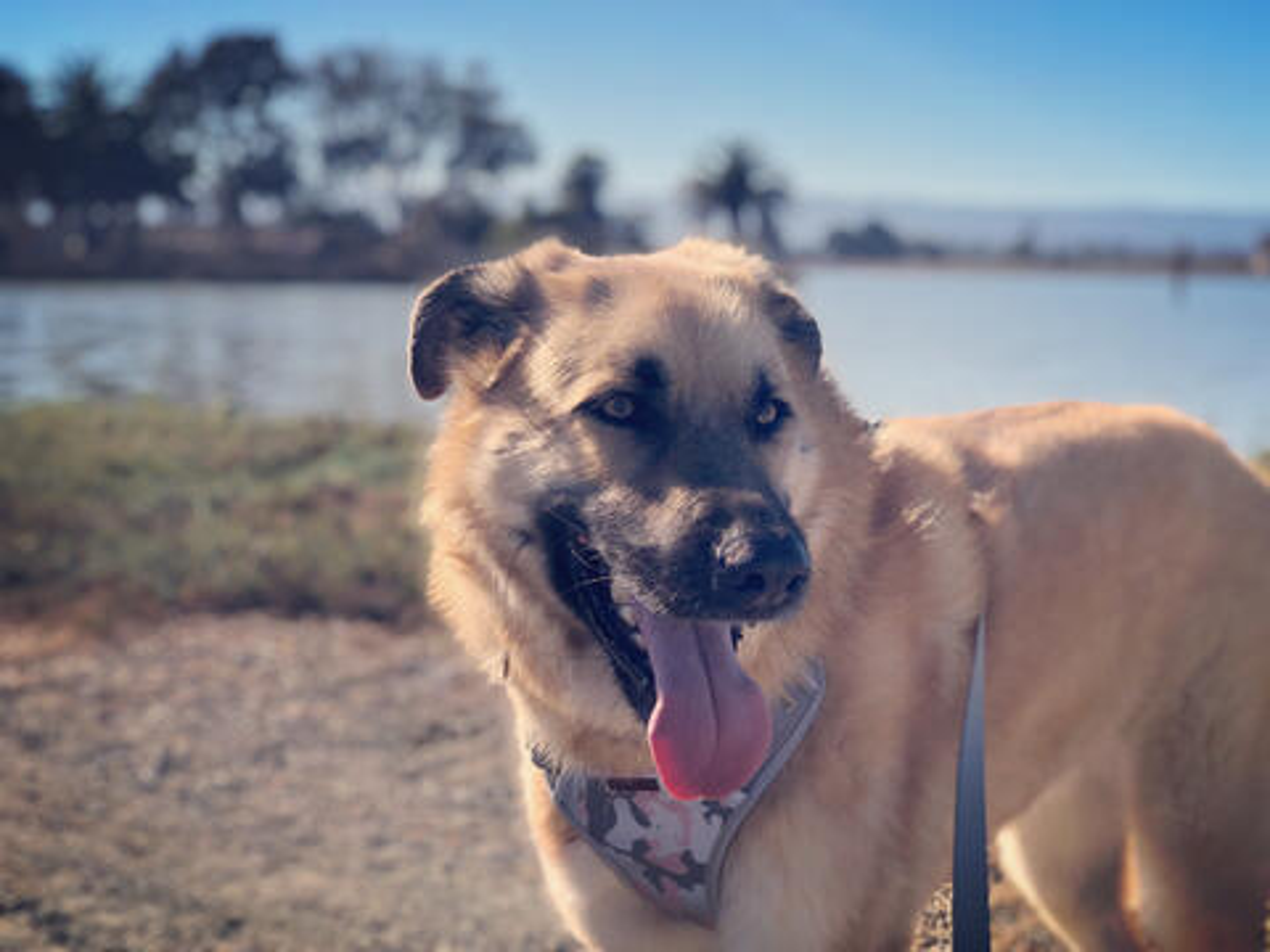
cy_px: 476
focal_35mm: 52
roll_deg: -0.4
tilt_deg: -5.8
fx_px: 1908
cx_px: 635
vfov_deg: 28.0
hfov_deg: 36.8
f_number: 2.4
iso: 16
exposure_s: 1/883
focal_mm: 6
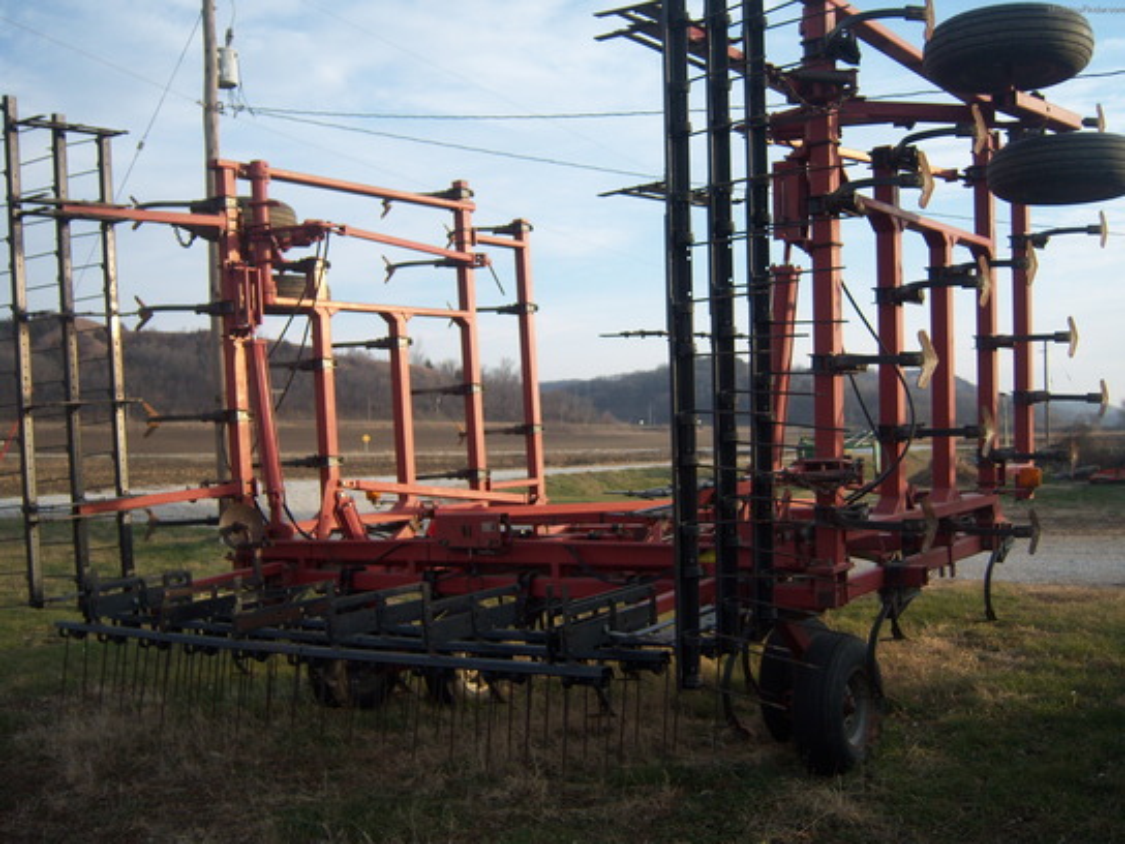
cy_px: 422
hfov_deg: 51.4
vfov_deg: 39.7
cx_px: 562
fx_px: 1170
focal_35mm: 36
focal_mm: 7.5
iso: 80
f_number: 2.8
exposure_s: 1/640
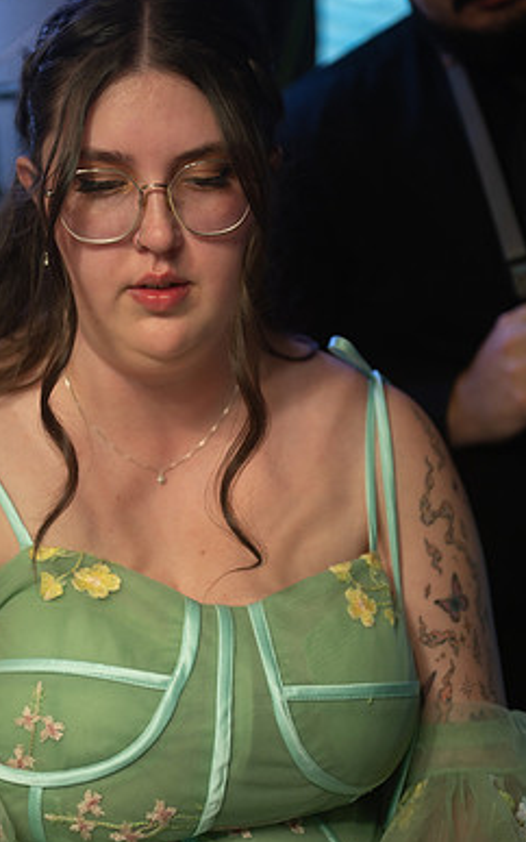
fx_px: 1628
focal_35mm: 71
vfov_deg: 29.0
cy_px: 422
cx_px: 231
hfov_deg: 18.3
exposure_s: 1/160
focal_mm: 60
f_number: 2.8
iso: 320
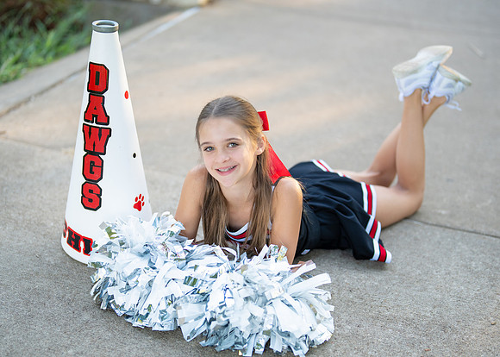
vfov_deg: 23.5
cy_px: 196
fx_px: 858
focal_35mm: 60
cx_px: 242
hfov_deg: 32.5
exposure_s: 1/1250
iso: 250
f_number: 1.2
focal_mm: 50
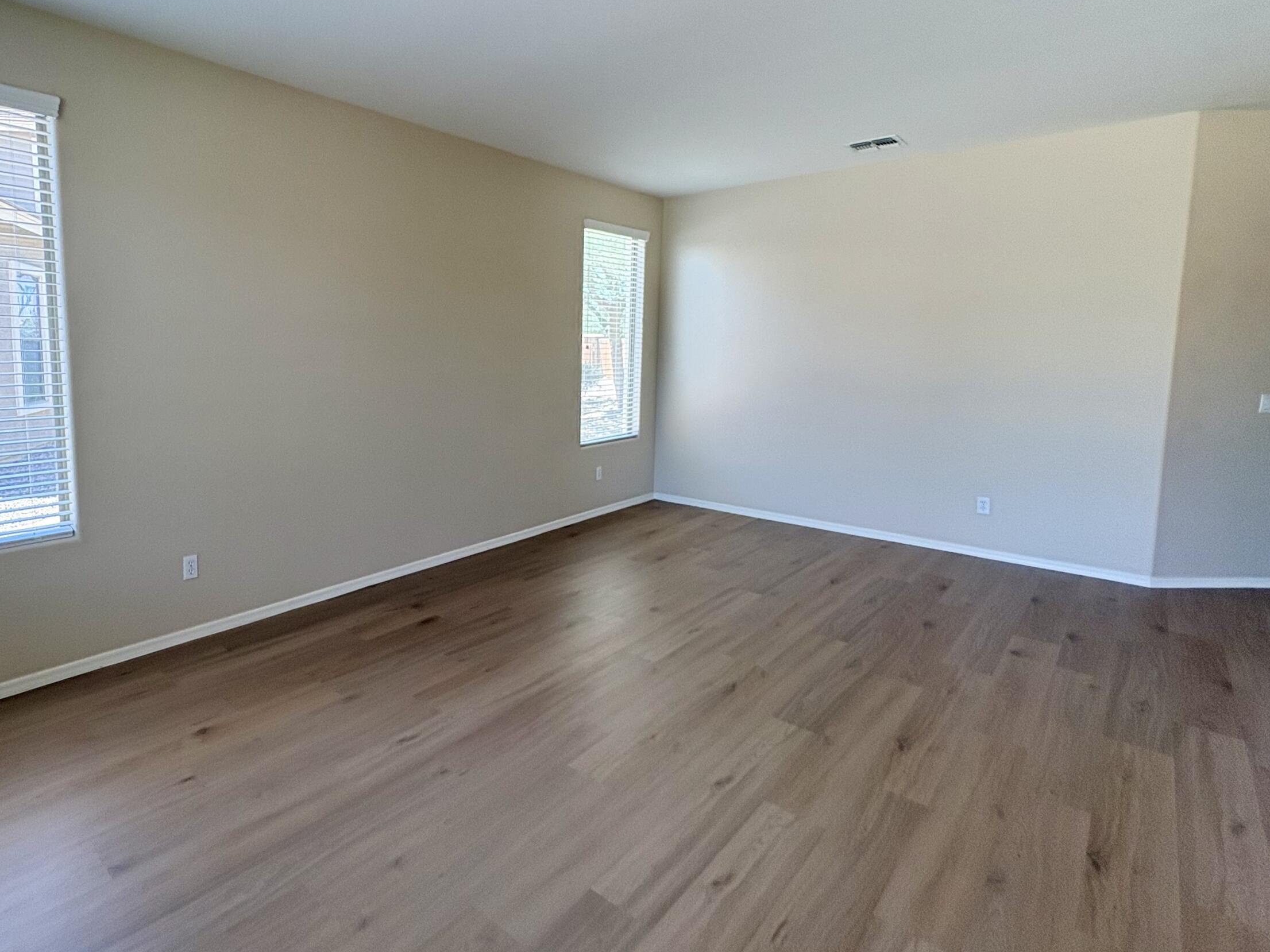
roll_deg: -0.2
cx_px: 457
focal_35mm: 19
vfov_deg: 68.4
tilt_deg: -6.1
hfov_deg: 82.6
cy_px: 417
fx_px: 697
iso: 125
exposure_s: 1/120
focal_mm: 2.22
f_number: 2.2
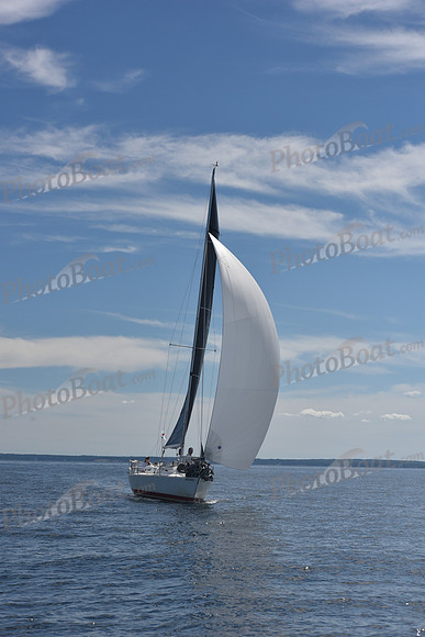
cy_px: 318
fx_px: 1327
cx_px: 212
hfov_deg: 18.2
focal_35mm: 75
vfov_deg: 27.0
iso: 200
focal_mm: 75
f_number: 9
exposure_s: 1/500
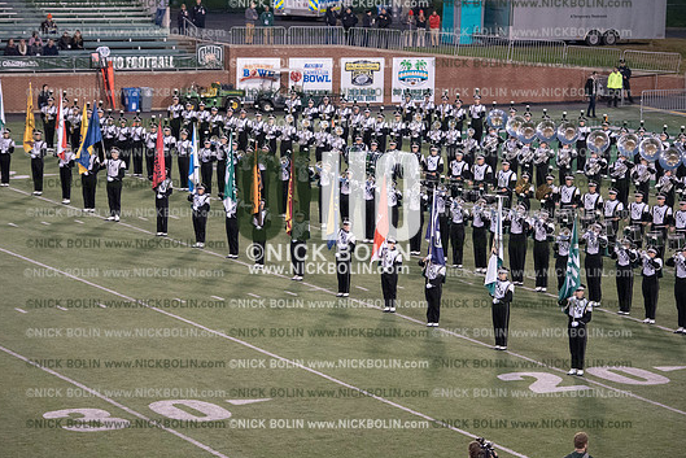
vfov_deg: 10.0
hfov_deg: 15.0
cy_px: 213
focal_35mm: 137
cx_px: 328
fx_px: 2611
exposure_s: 1/1250
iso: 5000
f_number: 3.2
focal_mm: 125
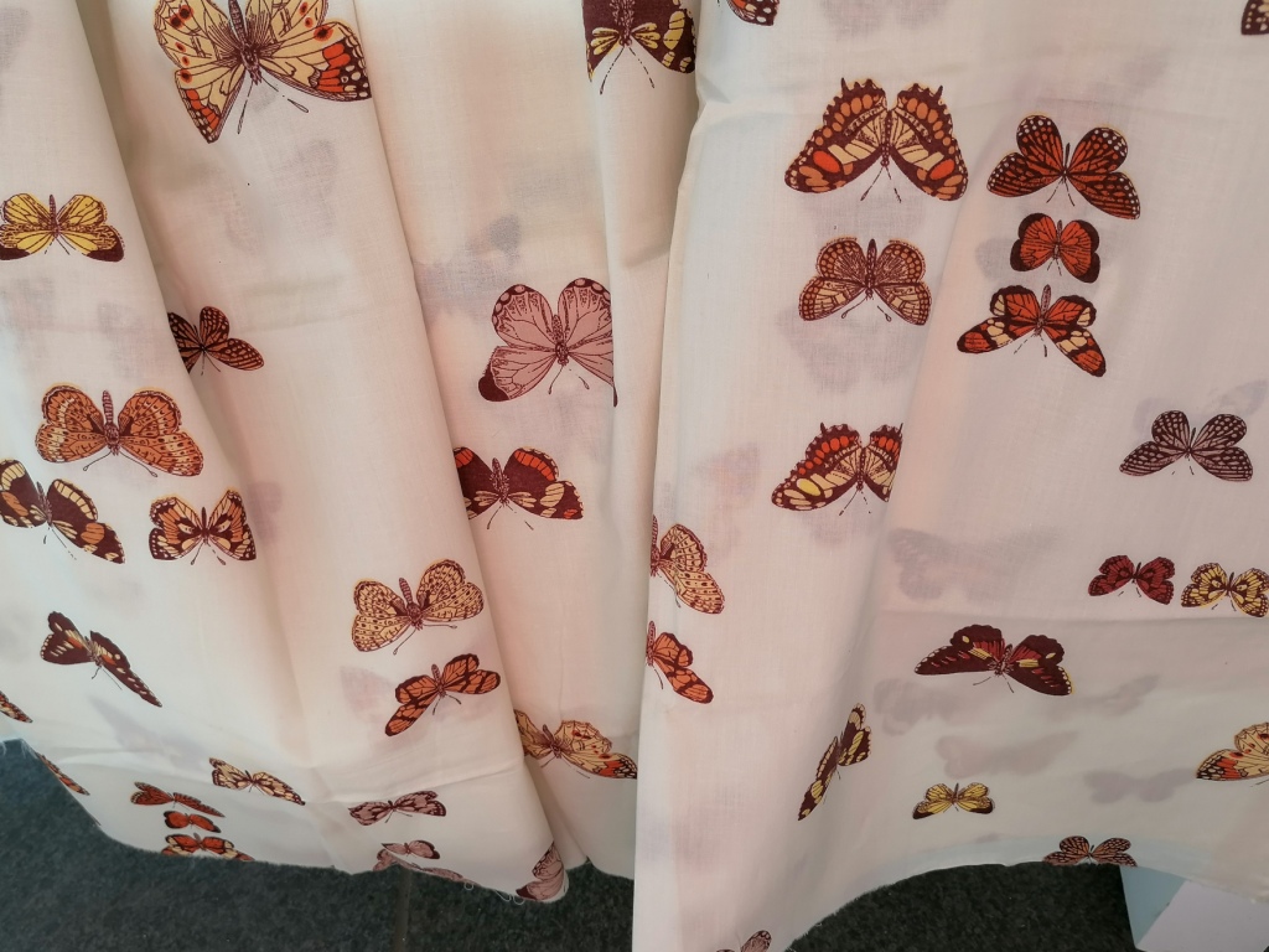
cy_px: 476
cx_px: 634
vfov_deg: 49.7
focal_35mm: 28
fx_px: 1026
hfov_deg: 63.4
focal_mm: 4.75
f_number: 1.8
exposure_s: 1/349
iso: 50
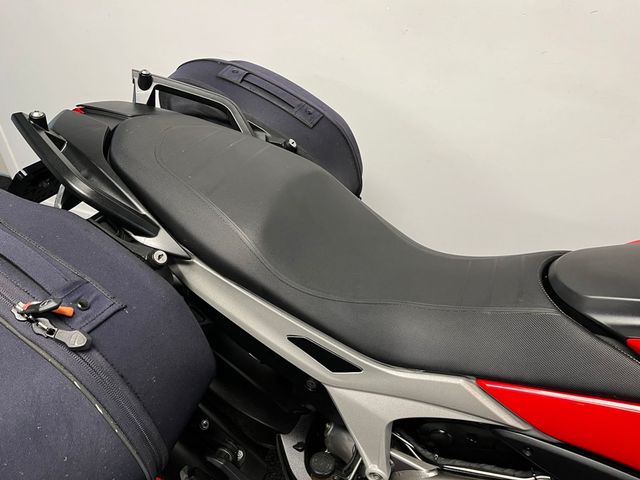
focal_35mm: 26
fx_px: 481
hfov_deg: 67.3
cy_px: 240
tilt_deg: -37.8
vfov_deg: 53.1
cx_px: 320
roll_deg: +0.8
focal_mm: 5.1
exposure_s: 1/50
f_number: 1.6
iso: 125
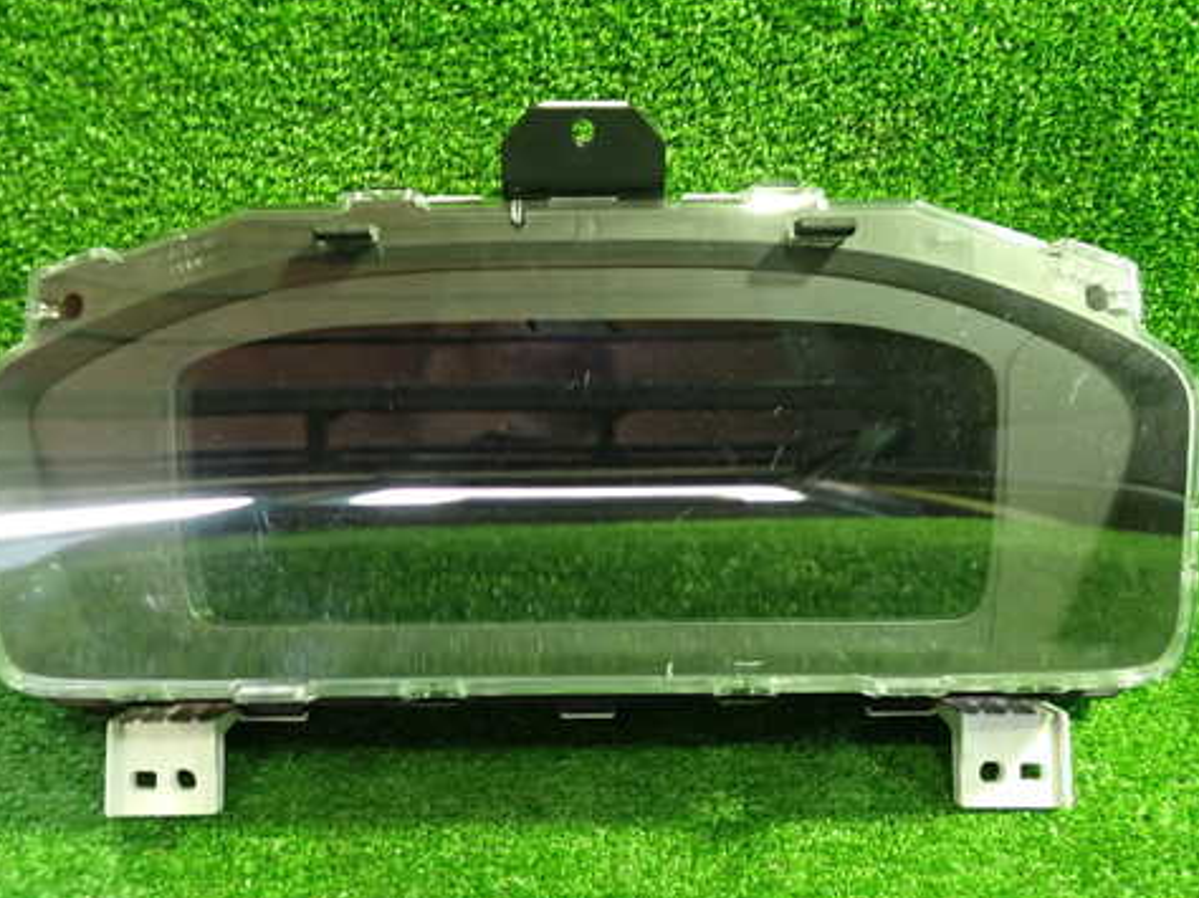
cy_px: 493
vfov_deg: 37.7
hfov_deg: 49.0
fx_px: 1316
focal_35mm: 38
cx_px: 582
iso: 500
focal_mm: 5.4
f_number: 2.3
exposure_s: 1/30
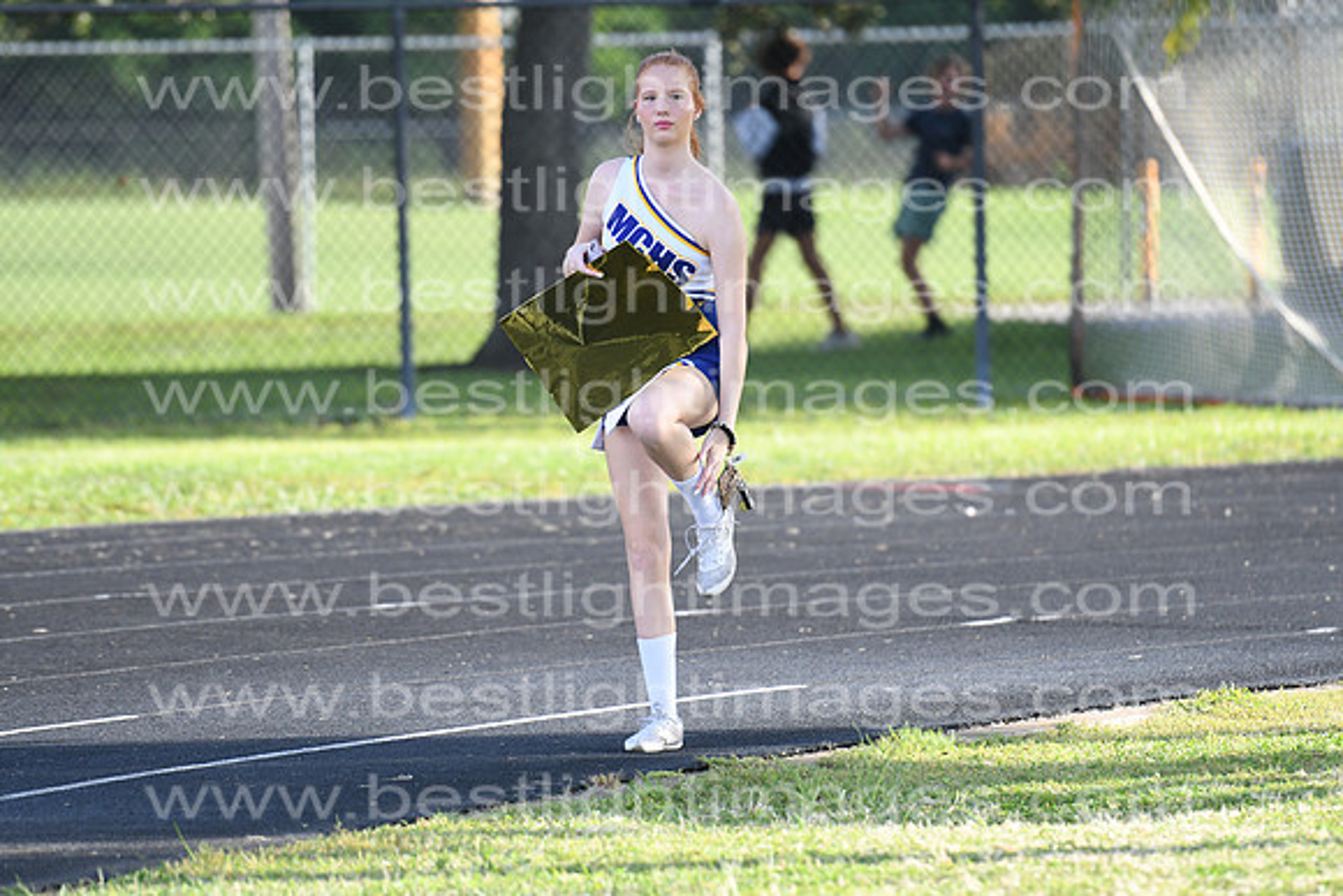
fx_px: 11194
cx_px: 672
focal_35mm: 300
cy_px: 448
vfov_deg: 4.6
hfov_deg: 6.9
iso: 200
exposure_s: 1/640
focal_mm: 200
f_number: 4
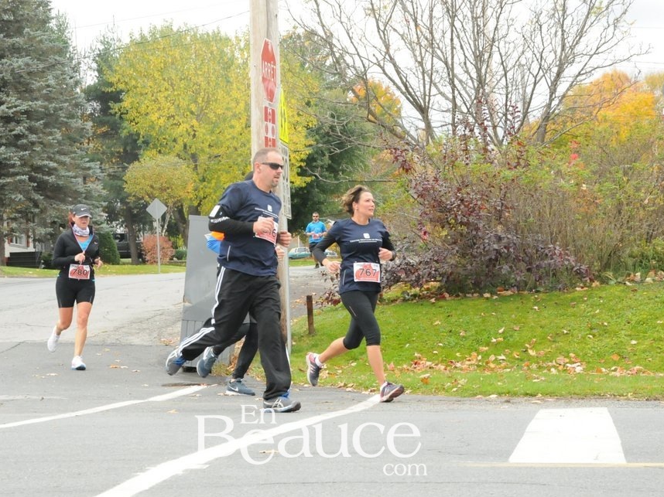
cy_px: 262
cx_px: 321
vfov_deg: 17.2
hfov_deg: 22.8
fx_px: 1649
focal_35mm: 86
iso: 2500
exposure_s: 1/400
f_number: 10
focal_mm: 50
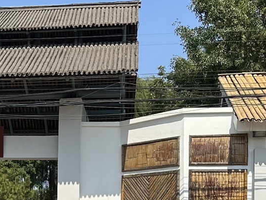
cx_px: -9
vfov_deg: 16.1
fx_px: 692
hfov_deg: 20.9
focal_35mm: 90
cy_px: 204
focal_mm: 6.86
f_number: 1.78
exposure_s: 1/4762
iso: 80
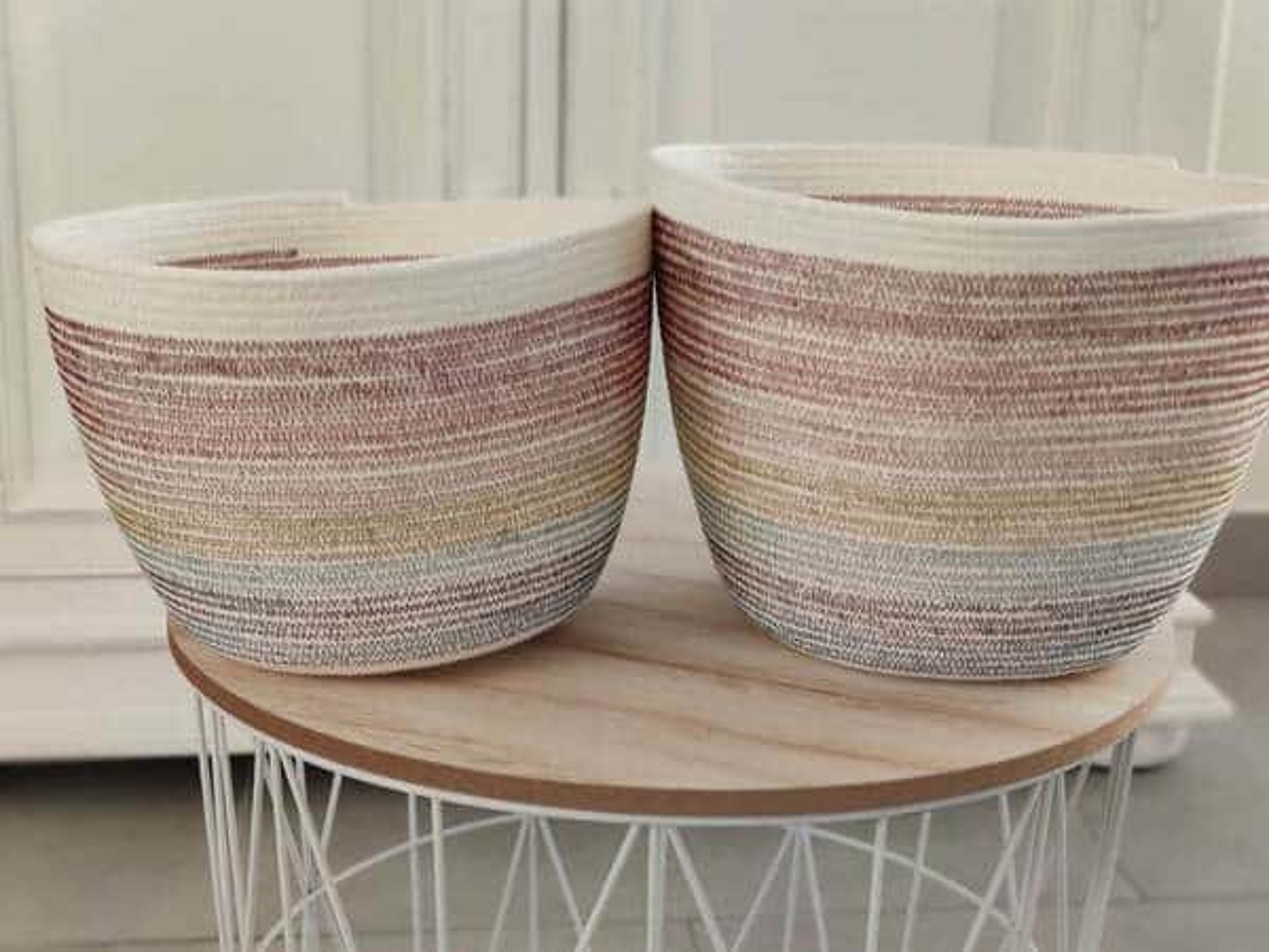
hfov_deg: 45.8
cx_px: 634
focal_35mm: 41
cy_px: 476
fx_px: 1503
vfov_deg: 35.1
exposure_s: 1/100
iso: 267
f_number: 2
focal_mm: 8.16
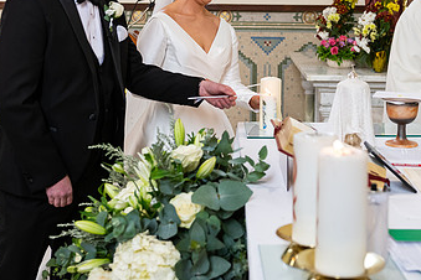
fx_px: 760
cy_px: 55
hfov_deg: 30.9
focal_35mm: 65
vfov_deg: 20.7
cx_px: 253
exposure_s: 1/160
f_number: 3.5
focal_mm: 38
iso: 800
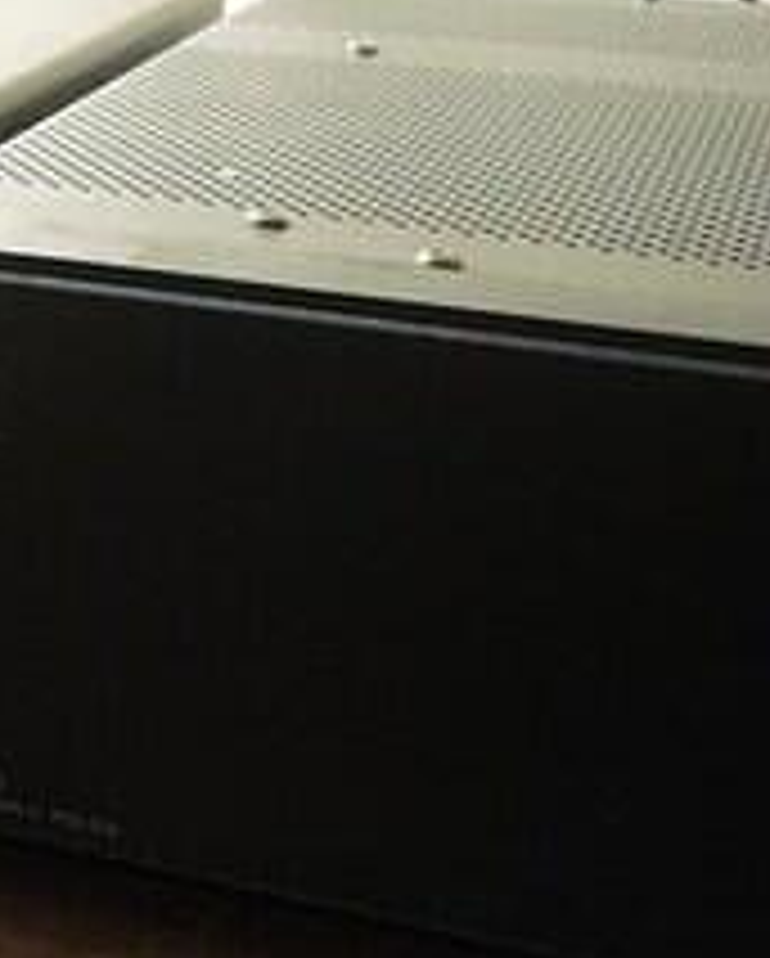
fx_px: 2331
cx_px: -234
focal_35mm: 82
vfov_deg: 23.3
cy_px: 463
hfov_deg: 17.6
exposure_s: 1/25
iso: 400
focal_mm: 6
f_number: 2
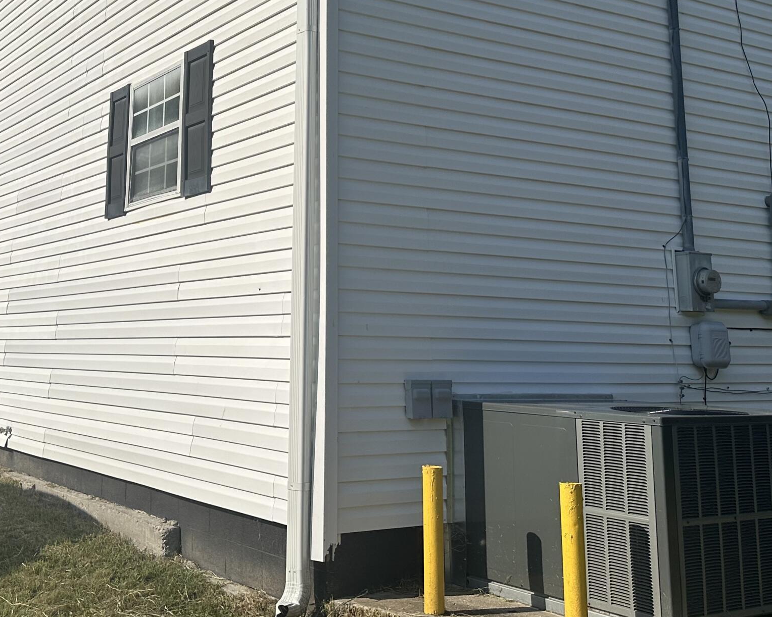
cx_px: 292
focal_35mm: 46
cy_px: 120
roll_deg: +0.2
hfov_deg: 40.1
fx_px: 1051
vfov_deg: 31.8
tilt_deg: +11.6
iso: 80
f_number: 1.78
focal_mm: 6.86
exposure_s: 1/10753
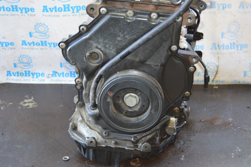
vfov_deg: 23.7
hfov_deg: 35.1
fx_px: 397
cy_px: 84
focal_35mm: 57
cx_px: 126
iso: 720
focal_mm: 38
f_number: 4.8
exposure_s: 1/60
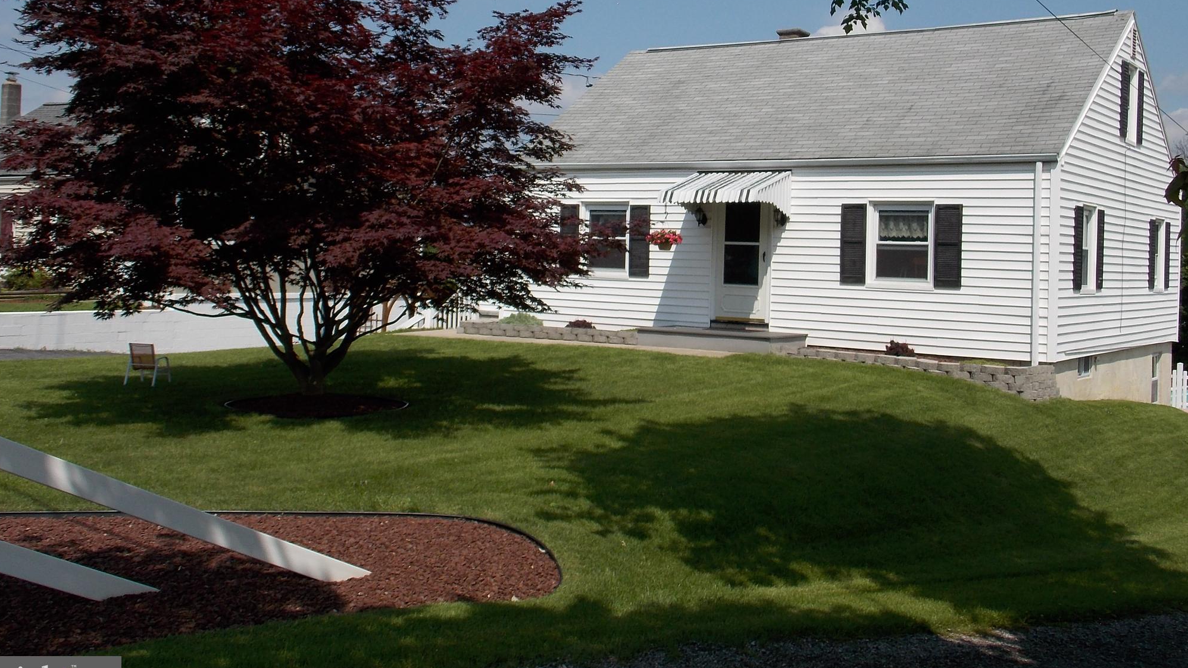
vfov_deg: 31.1
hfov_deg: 52.8
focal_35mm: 38
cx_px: 582
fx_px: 1197
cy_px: 248
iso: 80
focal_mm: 6.1
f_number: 3.4
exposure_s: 1/1250
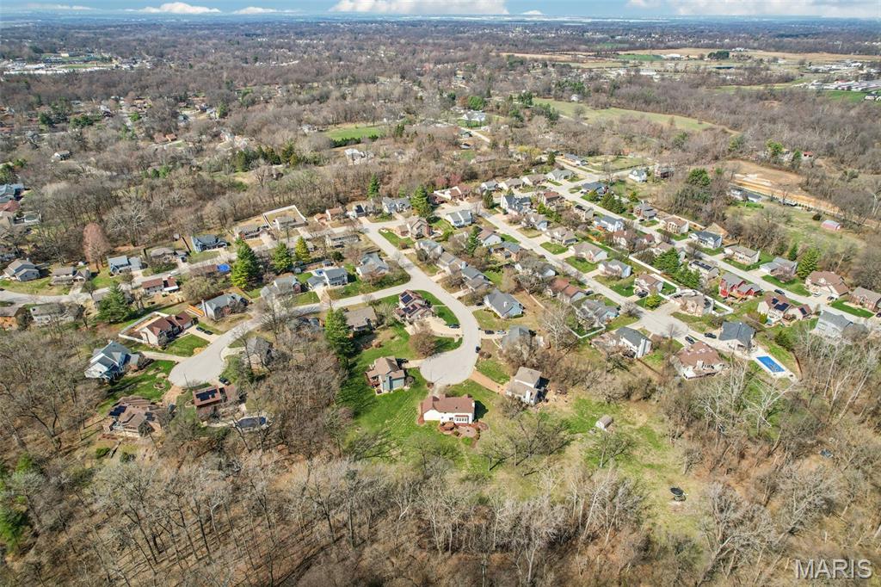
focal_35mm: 22
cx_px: 440
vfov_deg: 57.2
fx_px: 538
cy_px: 294
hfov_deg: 78.6
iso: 100
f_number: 2.8
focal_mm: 8.4
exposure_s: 1/1600
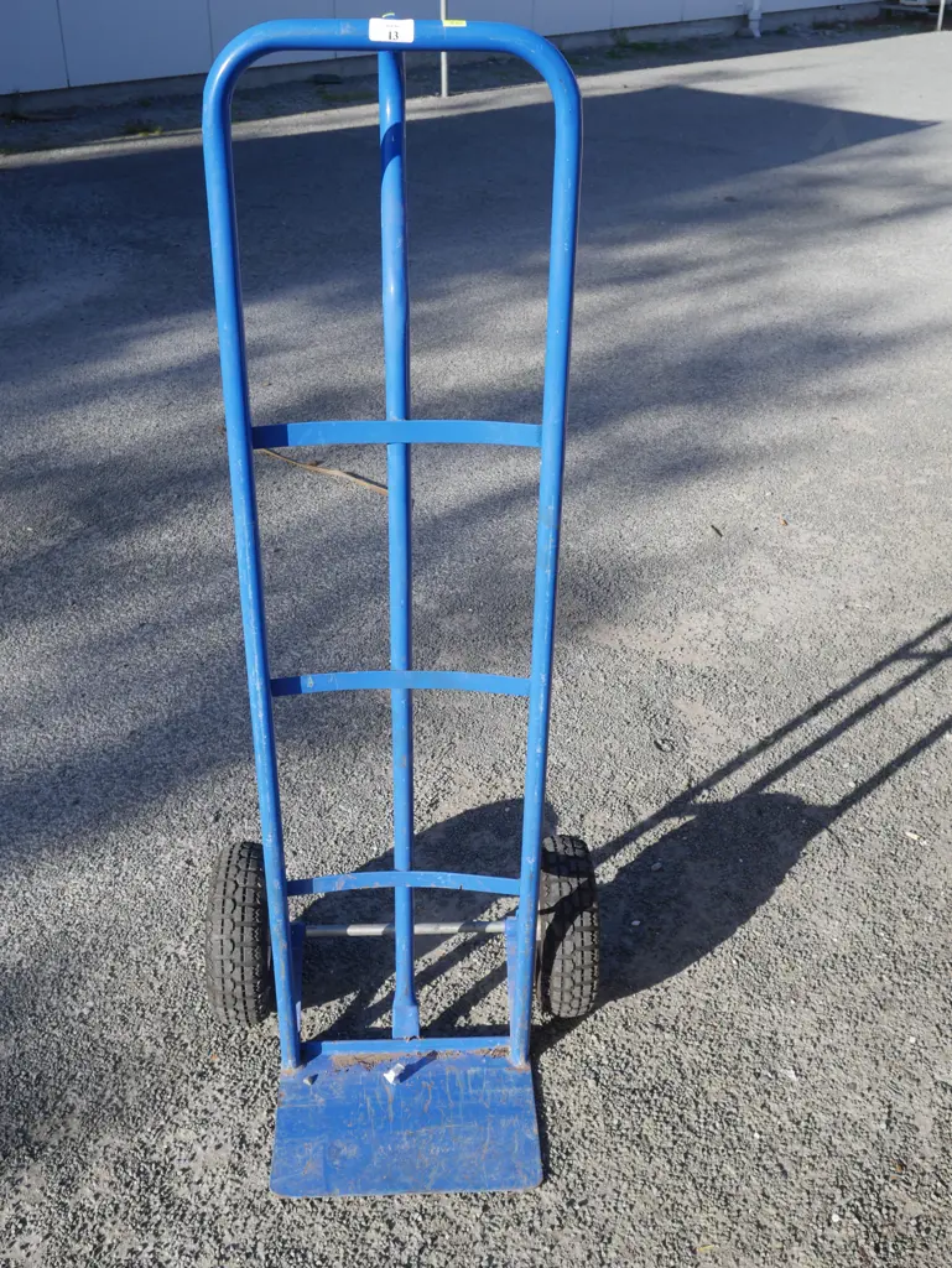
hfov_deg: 44.2
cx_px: 476
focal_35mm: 32
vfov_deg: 56.8
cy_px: 634
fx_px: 1172
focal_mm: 16
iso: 200
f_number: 7.1
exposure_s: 1/250
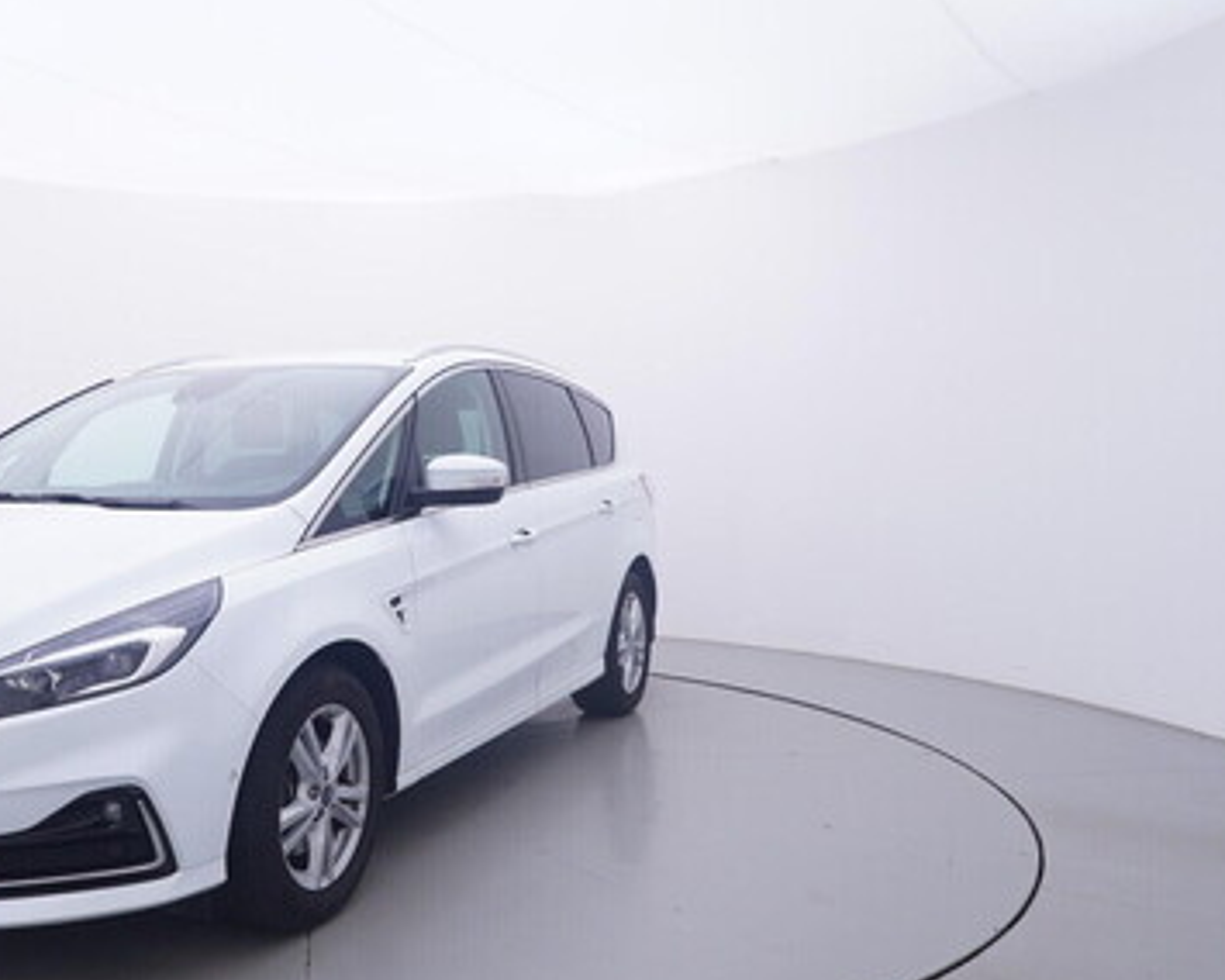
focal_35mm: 33
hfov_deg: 52.8
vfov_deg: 44.9
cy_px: 523
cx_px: 347
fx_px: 1187
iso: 200
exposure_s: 1/80
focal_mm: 15
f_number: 5
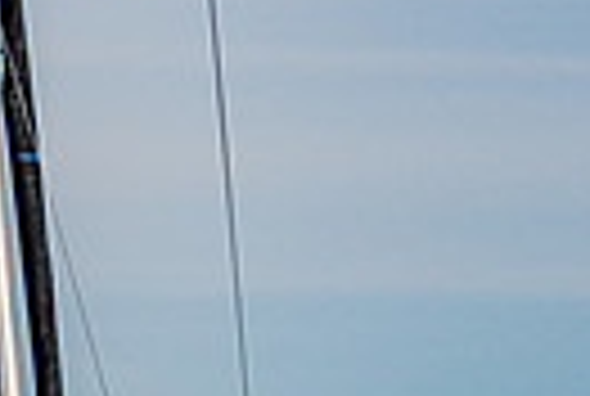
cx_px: -259
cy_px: 490
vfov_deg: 1.8
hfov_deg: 2.6
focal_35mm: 783
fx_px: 12862
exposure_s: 1/4000
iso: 320
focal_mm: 135
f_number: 5.6
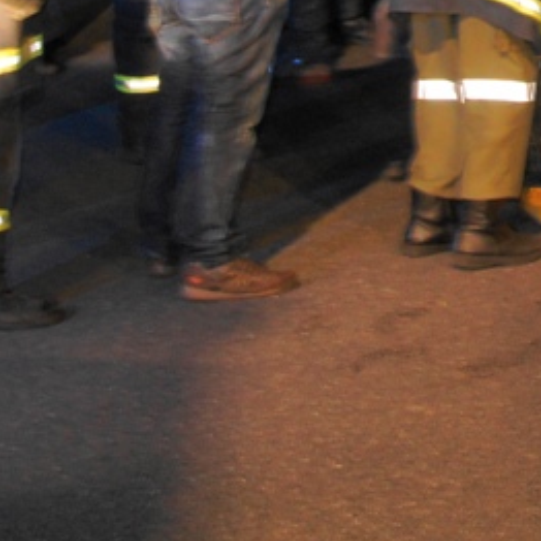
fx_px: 2069
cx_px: 769
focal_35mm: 117
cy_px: -144
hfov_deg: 14.1
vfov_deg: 14.3
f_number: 4
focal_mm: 24
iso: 800
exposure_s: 1/20
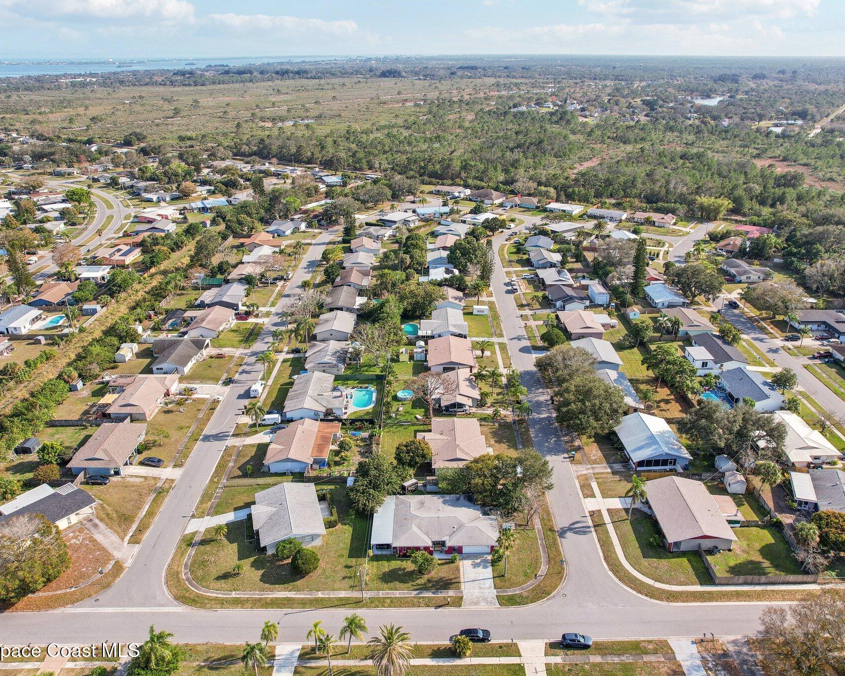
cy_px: 340
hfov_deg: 68.1
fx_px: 625
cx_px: 435
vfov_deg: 56.8
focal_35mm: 25
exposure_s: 1/1600
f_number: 2.8
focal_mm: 8.4
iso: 160
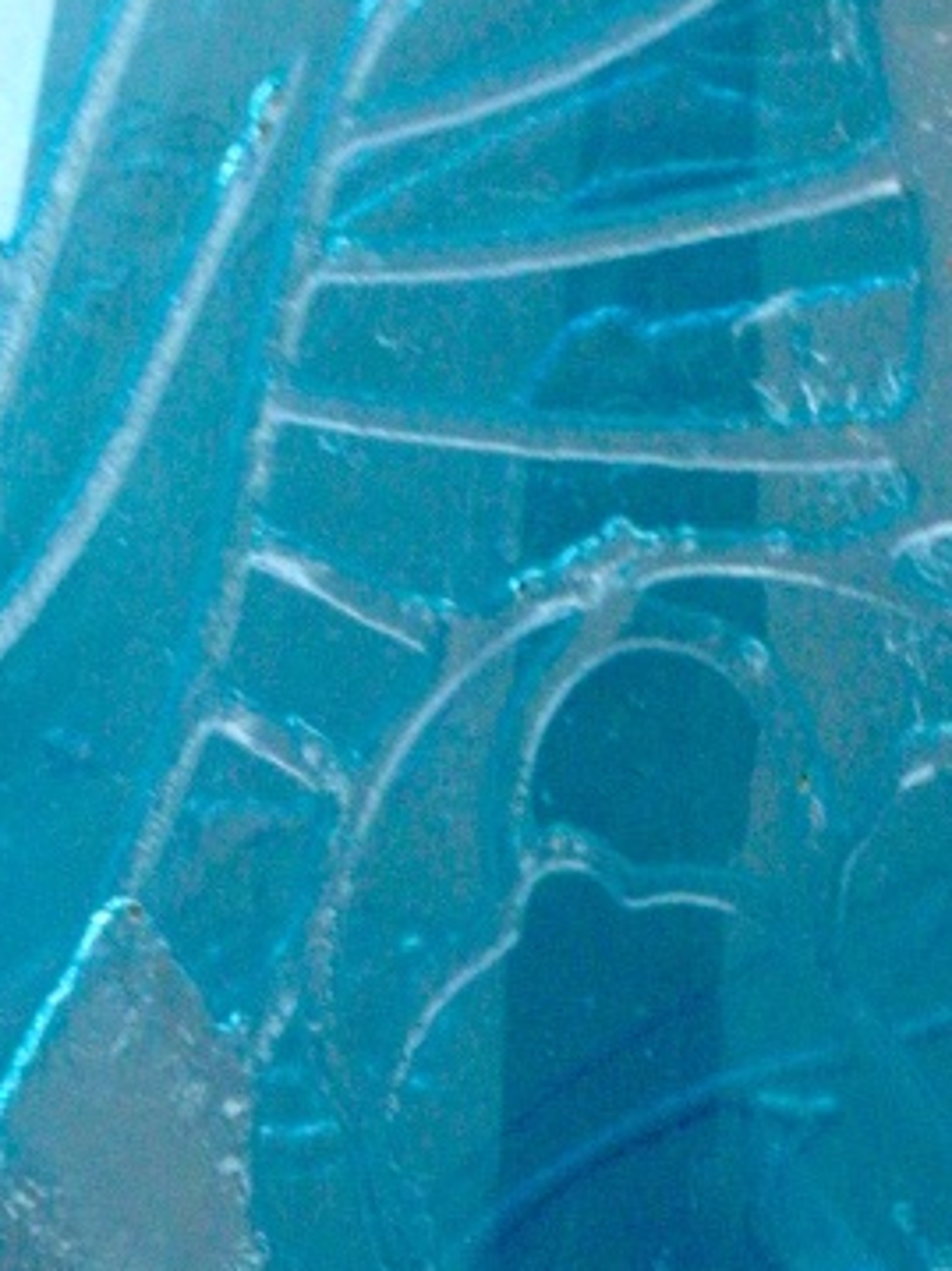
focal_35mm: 137
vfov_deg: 14.3
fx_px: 5027
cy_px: 967
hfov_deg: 10.8
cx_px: 343
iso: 240
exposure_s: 1/30
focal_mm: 6.8
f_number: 5.8
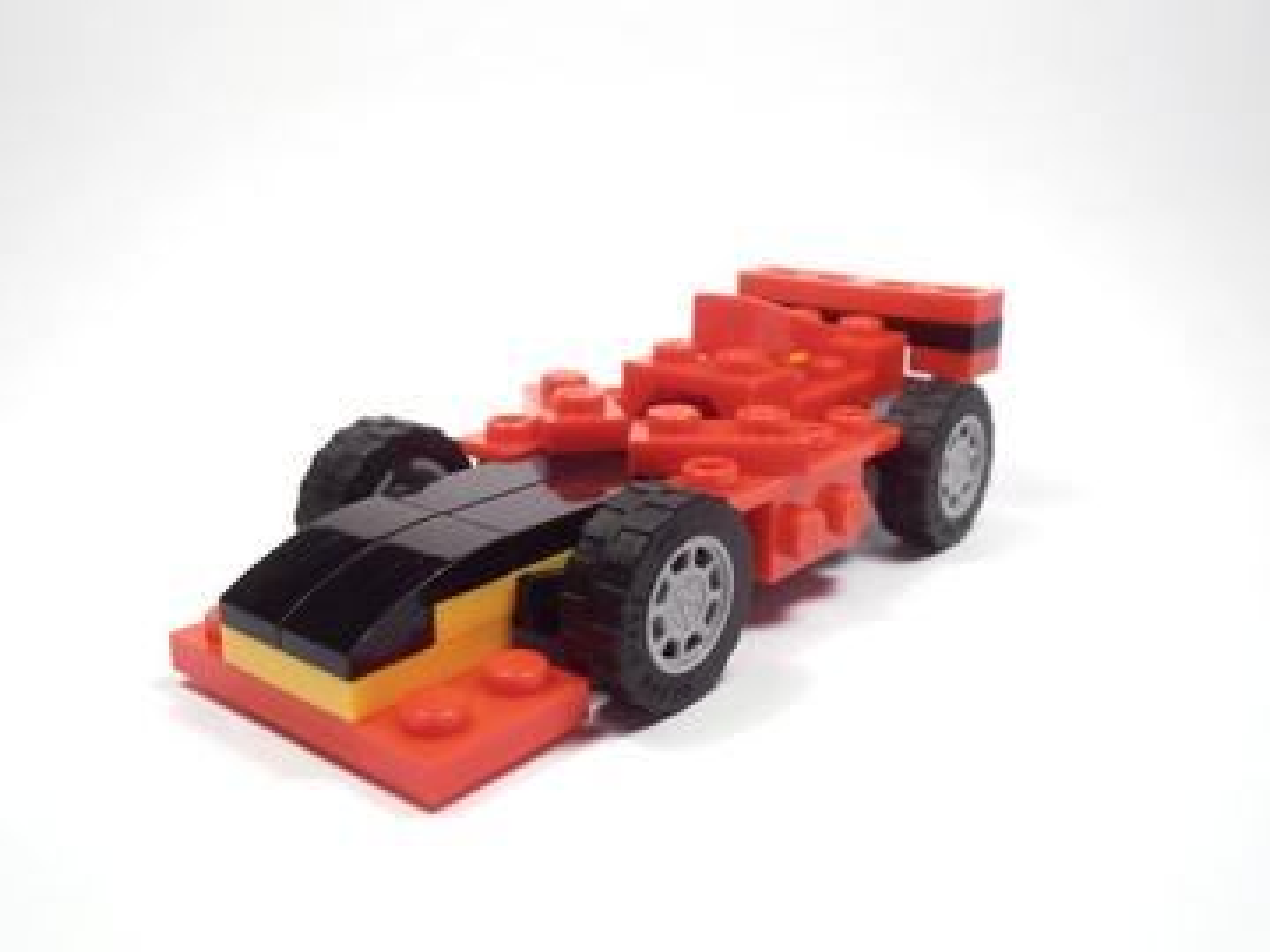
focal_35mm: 37
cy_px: 476
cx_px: 635
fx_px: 1357
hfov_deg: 50.1
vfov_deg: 38.7
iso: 80
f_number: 3.9
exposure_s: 1/50
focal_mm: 6.61
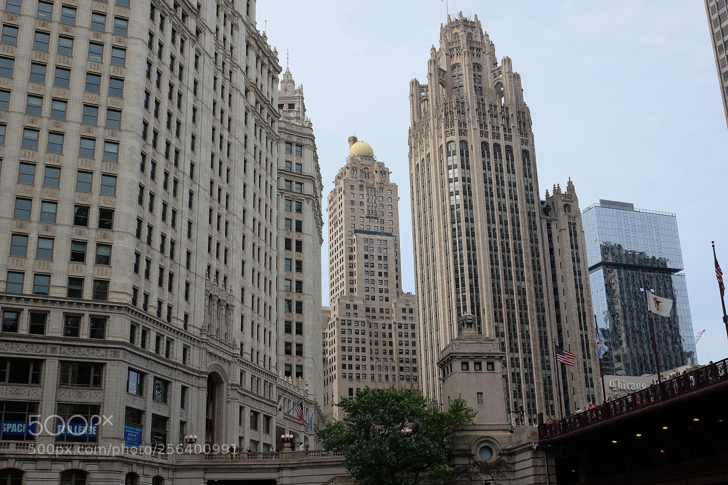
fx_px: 829
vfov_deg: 32.6
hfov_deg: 47.4
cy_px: 242
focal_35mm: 41
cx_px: 364
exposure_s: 1/400
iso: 400
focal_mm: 27
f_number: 9
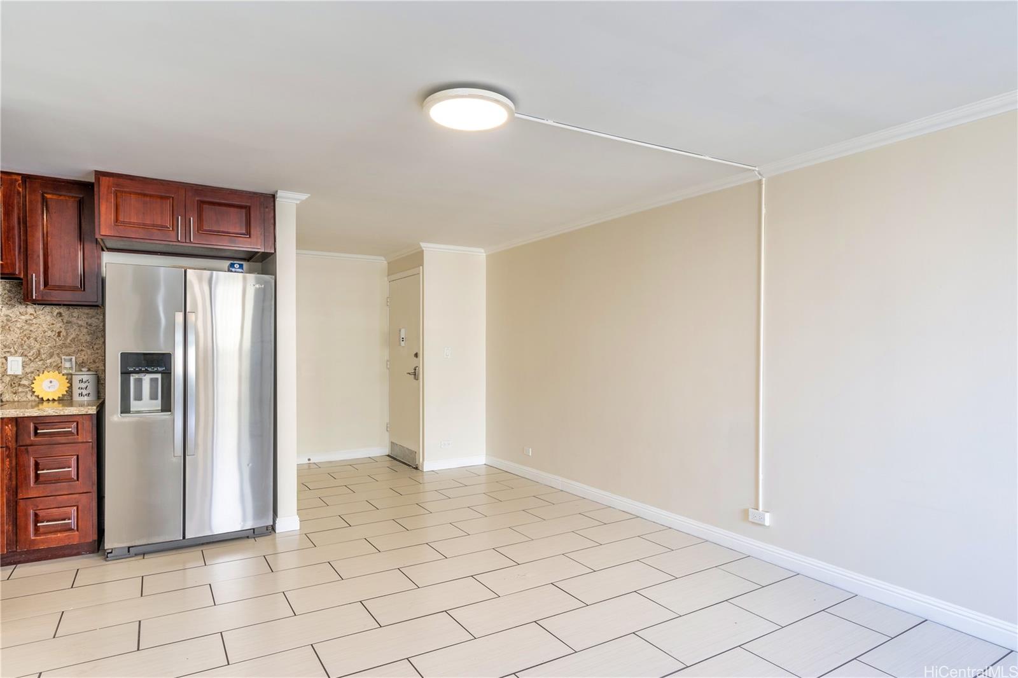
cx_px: 509
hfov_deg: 86.9
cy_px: 339
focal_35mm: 19
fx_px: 537
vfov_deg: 64.5
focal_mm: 19
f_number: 8
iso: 160
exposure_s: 1/8
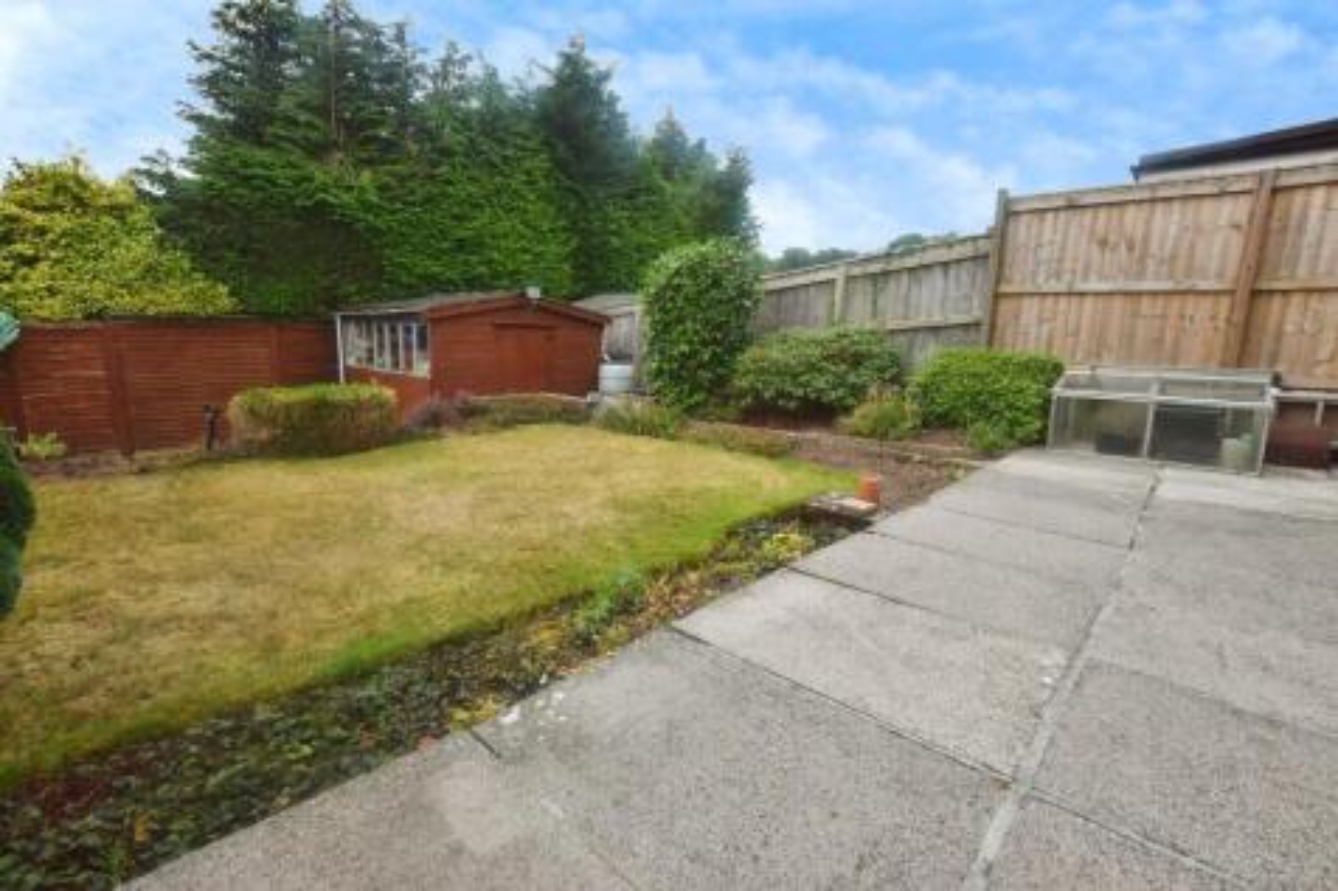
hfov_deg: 100.4
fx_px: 557
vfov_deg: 77.3
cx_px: 669
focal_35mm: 15
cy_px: 446
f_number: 16
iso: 250
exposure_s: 1/25
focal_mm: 10
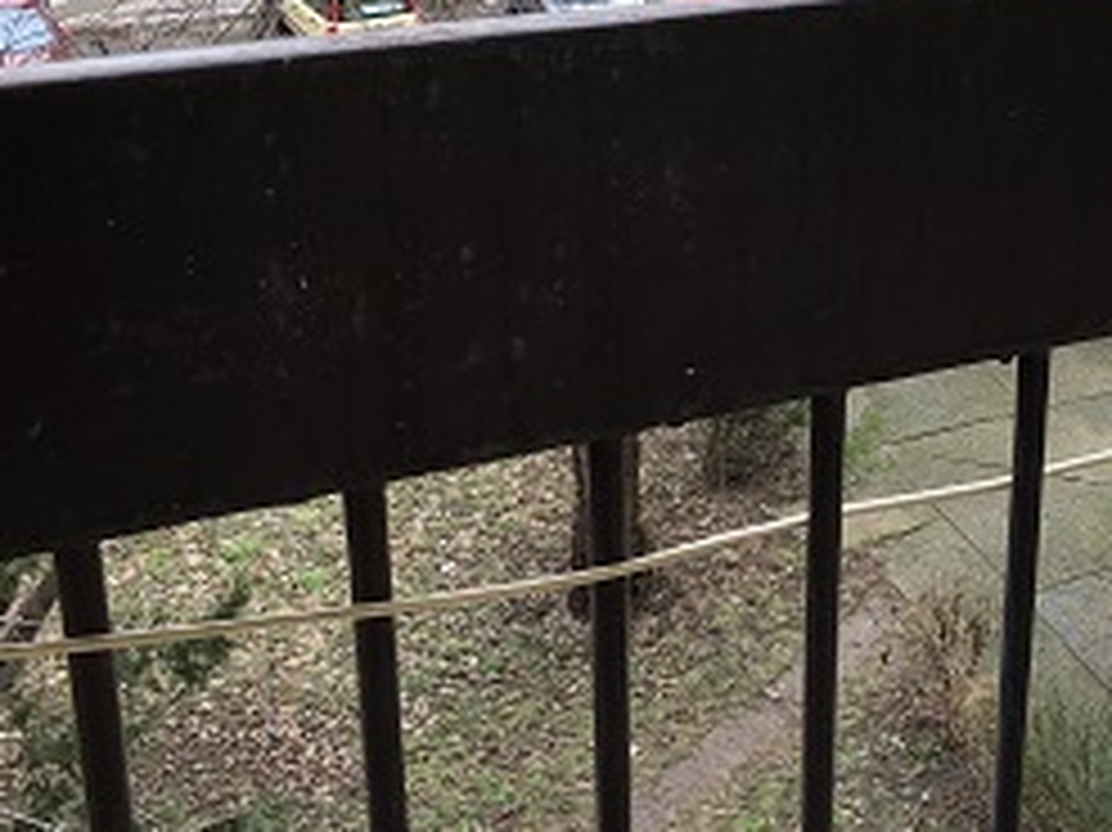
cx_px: 1243
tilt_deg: -23.4
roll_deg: -3.9
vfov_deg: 21.4
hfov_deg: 26.2
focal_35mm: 68
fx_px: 2183
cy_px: 175
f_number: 1.8
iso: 20
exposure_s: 1/160
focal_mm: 4
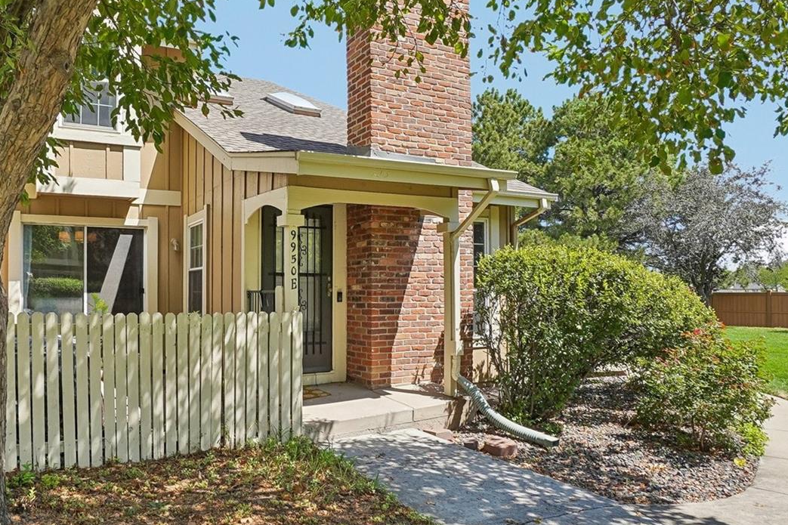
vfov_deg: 53.5
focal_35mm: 23
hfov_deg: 74.6
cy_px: 157
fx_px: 503
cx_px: 289
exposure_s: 1/100
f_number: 8
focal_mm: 10
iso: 100
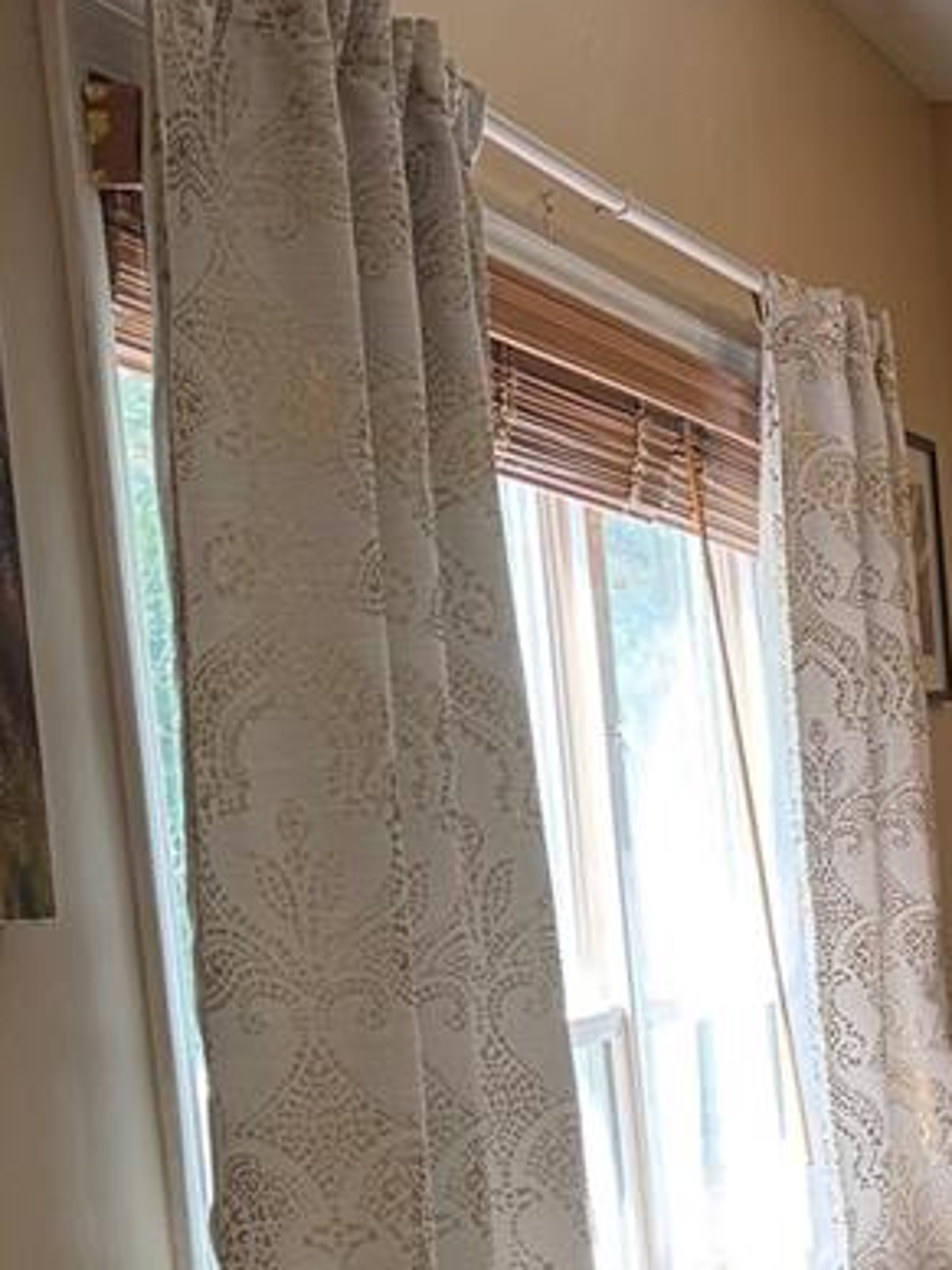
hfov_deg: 13.6
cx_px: 1825
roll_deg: +2.6
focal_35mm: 95
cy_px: 1218
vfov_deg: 20.1
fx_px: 3484
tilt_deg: -6.5
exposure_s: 1/120
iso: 160
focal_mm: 6.76
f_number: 1.78
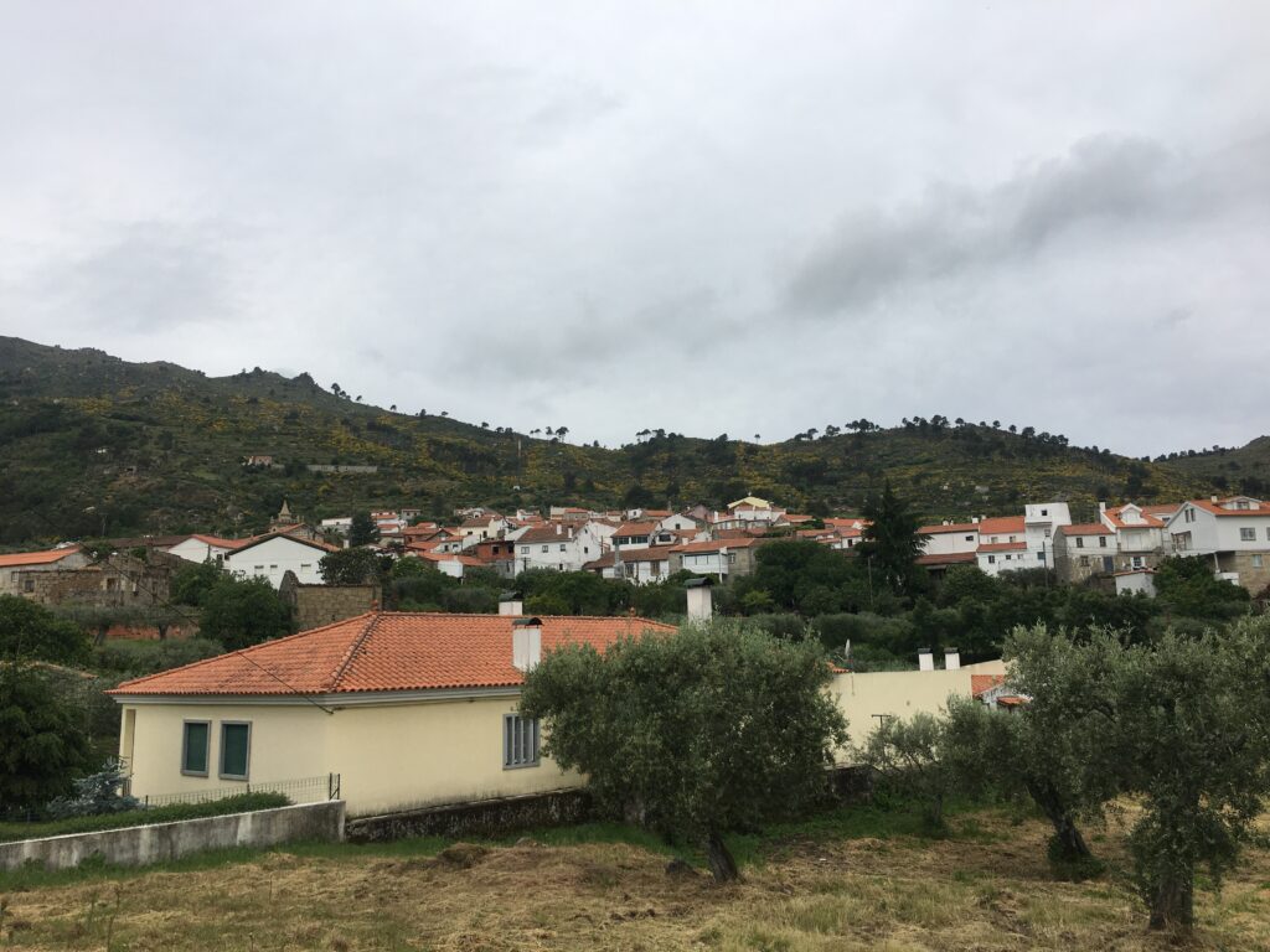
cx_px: 635
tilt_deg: +11.9
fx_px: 1064
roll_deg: +1.5
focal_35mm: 29
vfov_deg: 48.2
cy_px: 476
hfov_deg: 61.7
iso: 25
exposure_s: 1/1876
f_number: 2.2
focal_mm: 4.15
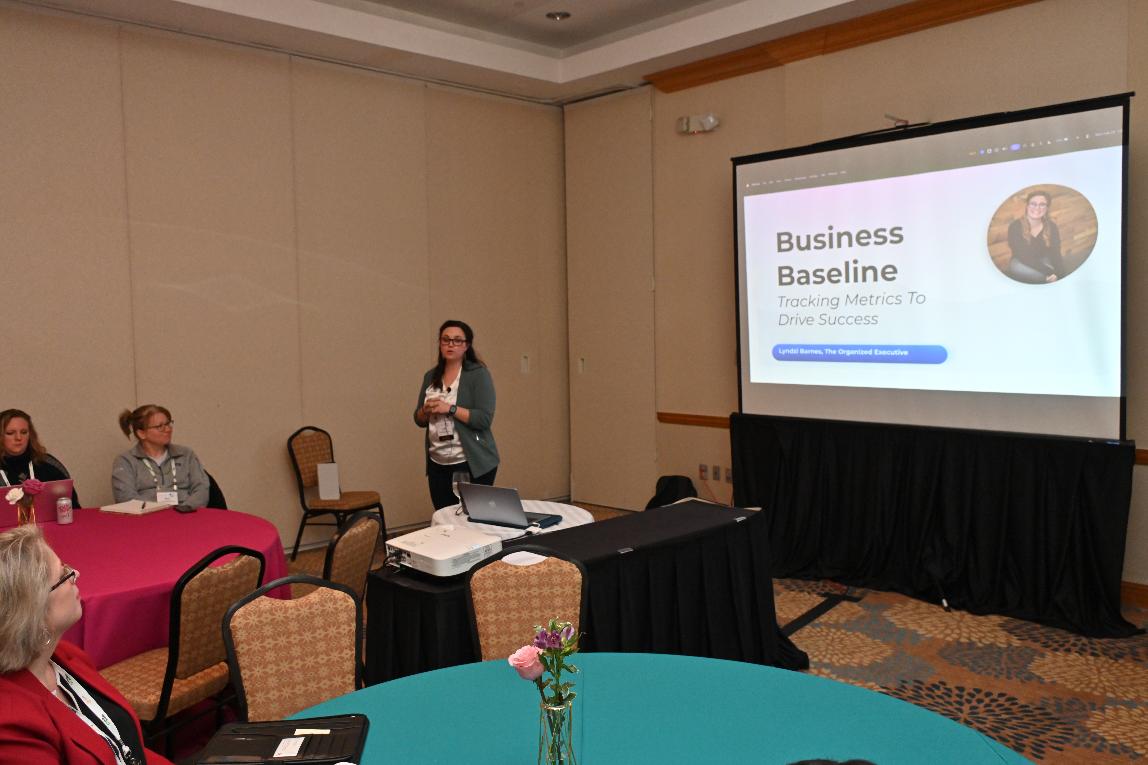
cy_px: 382
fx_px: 957
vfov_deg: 43.6
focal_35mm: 30
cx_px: 574
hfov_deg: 61.9
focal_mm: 30
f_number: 8
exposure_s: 1/60
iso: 2000
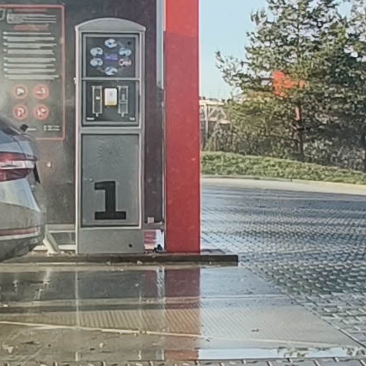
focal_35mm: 122
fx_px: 1459
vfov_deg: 14.3
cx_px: 292
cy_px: 176
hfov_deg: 14.2
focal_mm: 1.91
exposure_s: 1/429
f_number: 2.2
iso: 50
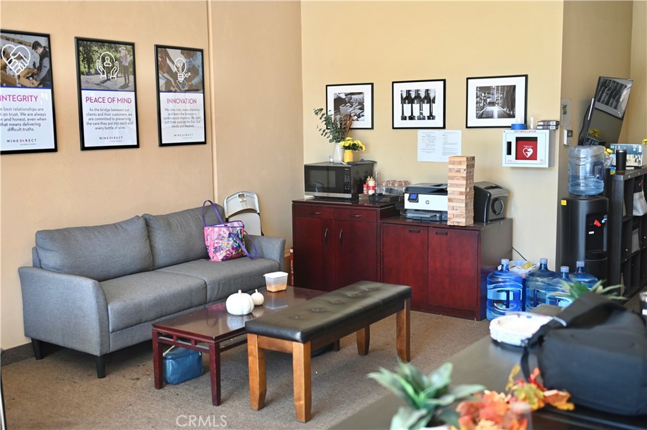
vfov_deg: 33.3
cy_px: 215
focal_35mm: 40
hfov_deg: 48.5
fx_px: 718
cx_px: 324
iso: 400
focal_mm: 40
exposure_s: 1/125
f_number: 2.8
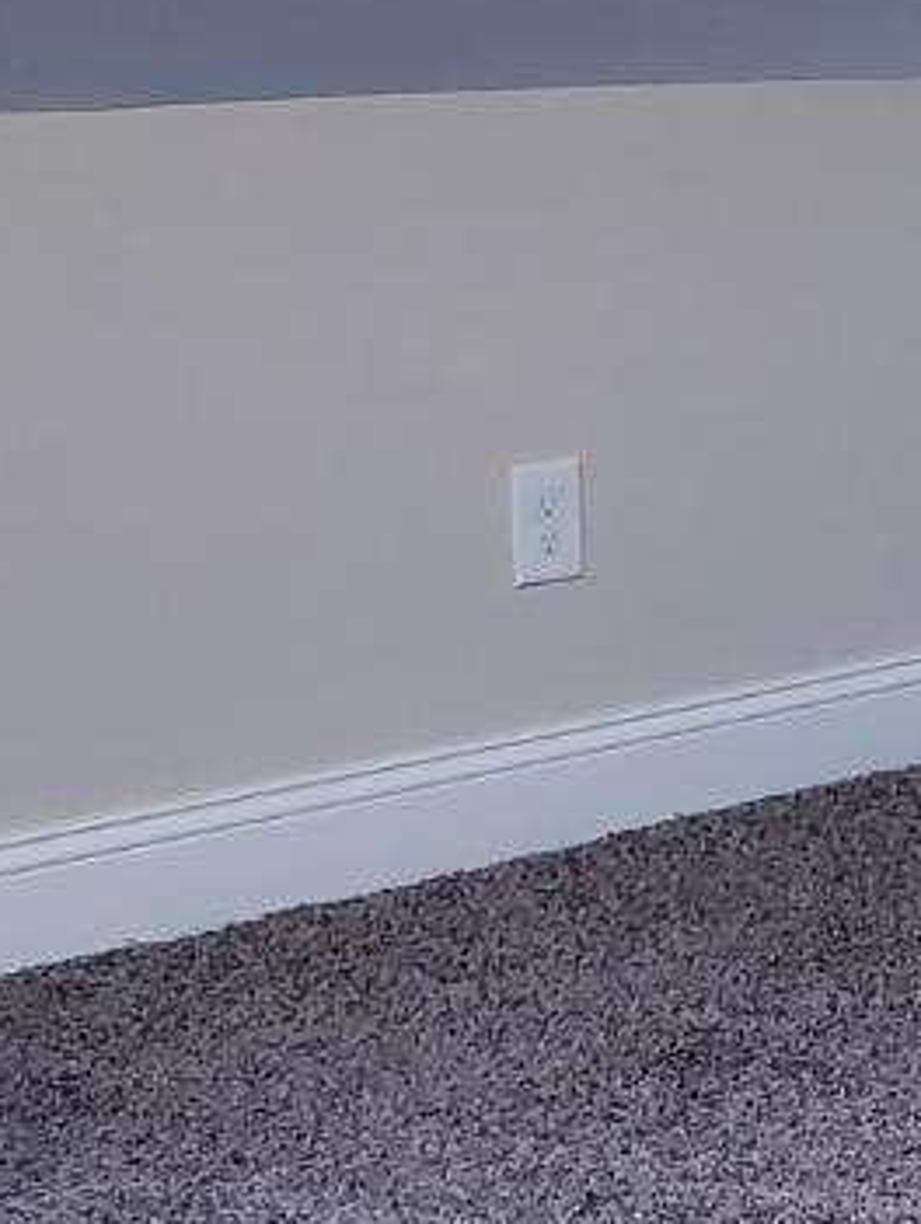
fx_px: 3931
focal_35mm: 111
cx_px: 2264
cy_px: 235
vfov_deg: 17.6
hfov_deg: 11.1
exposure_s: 1/39
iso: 200
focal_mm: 4.3
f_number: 1.5
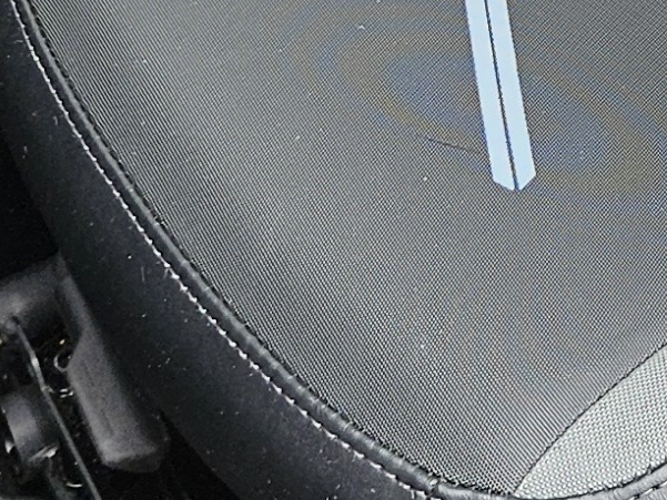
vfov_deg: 8.3
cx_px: 987
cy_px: -960
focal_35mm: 153
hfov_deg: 12.3
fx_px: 2949
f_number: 1.8
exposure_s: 1/362
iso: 25
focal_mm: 5.4
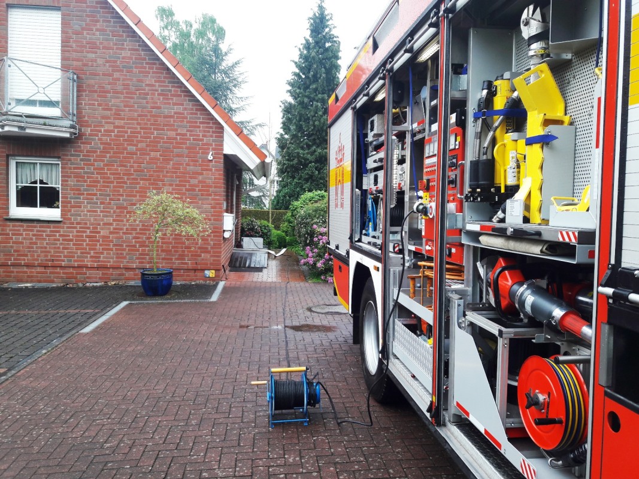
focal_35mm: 28
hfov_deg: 63.4
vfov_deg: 49.7
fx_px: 517
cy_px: 240
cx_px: 320
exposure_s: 1/111
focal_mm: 3.7
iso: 40
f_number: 1.9
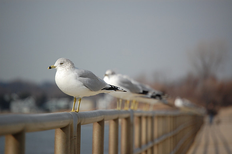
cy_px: 77
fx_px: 1932
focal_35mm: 300
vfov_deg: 4.6
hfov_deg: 6.9
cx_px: 116
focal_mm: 200
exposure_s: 1/2000
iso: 320
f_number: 5.6
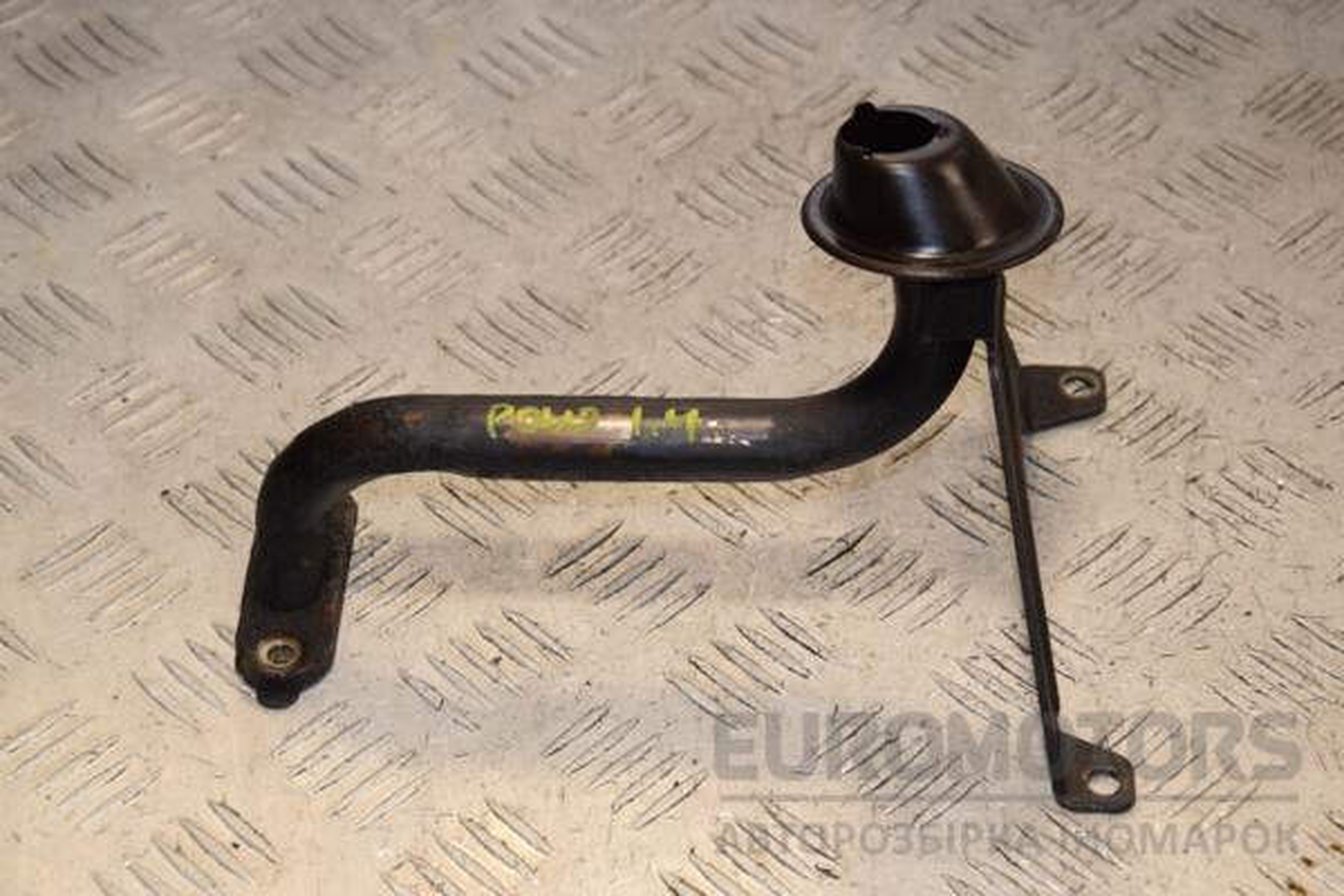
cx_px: 672
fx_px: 3696
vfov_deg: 13.8
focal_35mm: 99
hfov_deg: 20.6
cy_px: 448
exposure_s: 1/200
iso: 800
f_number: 7.1
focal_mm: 66
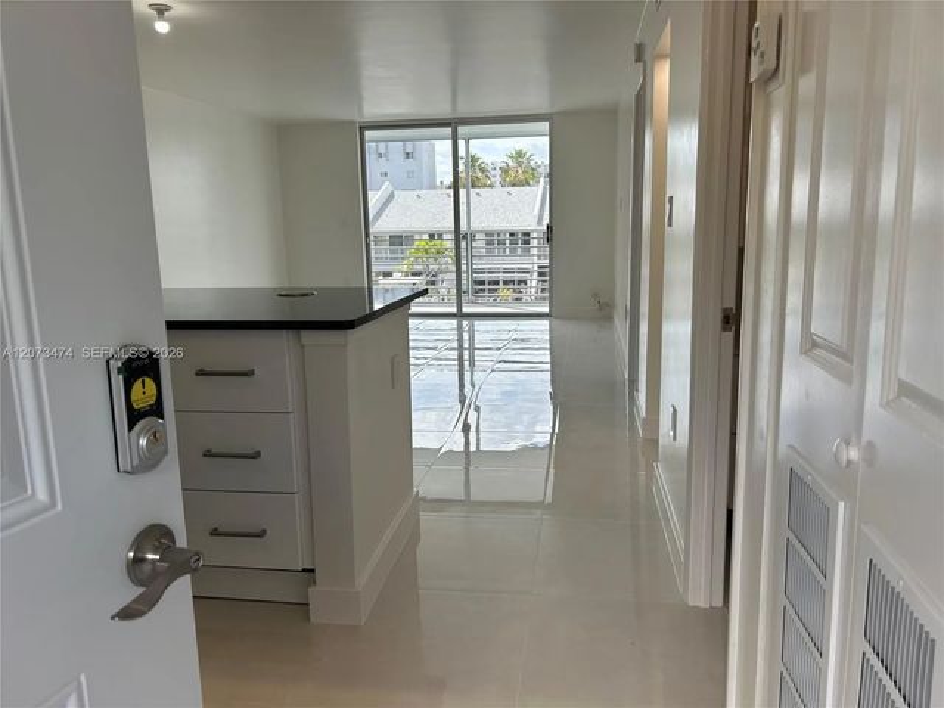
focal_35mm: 26
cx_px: 472
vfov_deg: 53.1
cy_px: 354
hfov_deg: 67.3
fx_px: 709
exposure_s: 1/840
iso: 50
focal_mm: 5.7
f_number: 1.5
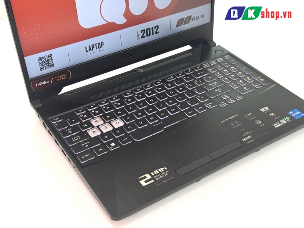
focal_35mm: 48
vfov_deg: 30.3
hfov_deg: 39.7
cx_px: 152
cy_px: 114
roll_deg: +1.8
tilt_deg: -37.4
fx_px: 422
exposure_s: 1/116
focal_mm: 6.76
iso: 100
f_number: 1.78
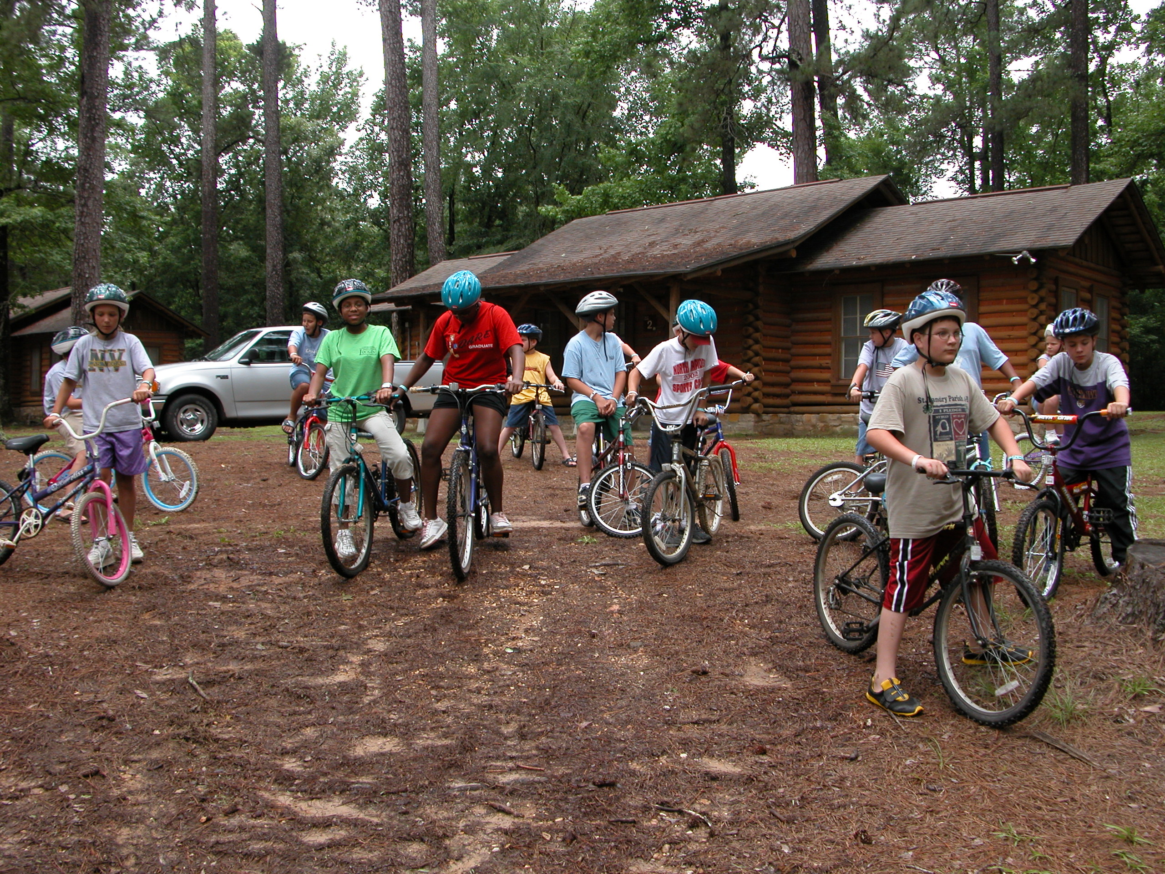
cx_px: 582
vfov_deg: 40.7
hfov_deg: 52.6
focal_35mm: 35
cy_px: 437
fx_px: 1178
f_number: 4
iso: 100
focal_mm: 8.9
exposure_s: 1/105
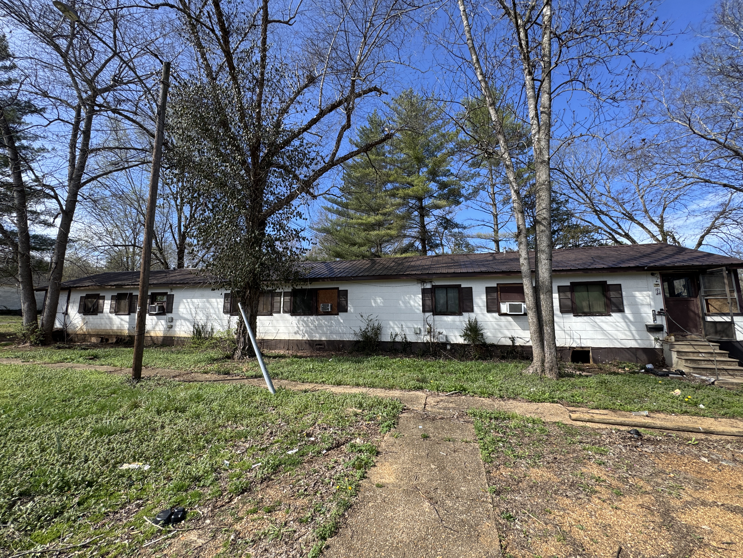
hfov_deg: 102.1
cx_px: 372
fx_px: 300
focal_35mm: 14
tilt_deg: +7.8
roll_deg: -0.9
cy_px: 279
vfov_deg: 85.7
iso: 40
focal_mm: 2.22
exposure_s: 1/840
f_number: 2.2
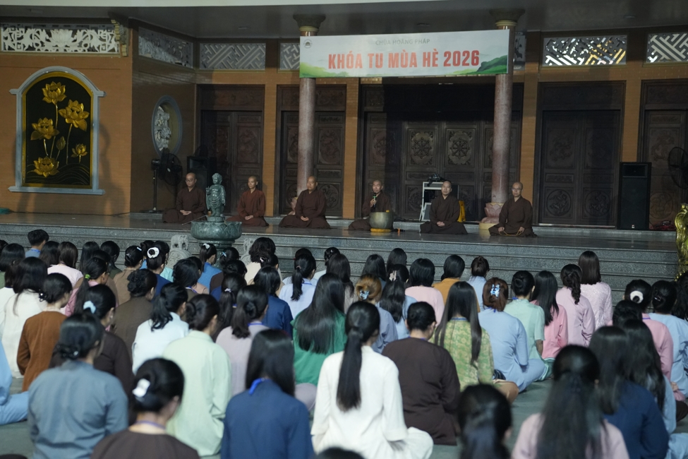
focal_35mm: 66
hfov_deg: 30.5
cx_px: 344
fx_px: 1261
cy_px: 230
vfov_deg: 20.6
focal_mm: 66
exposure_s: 1/125
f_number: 2.8
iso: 6400
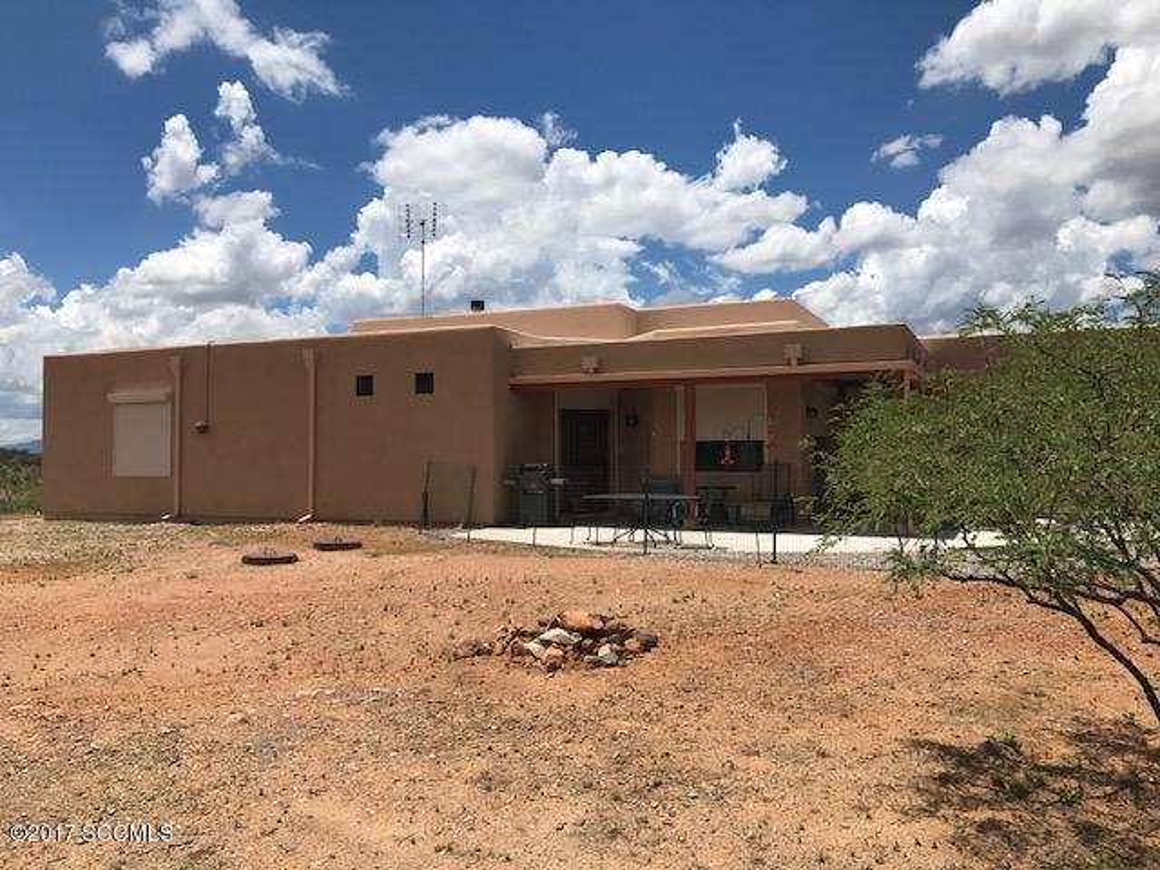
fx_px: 938
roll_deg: +0.3
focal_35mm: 28
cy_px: 435
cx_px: 580
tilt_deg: +1.4
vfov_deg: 49.7
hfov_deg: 63.4
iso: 20
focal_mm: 3.99
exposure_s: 1/5319
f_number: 1.8
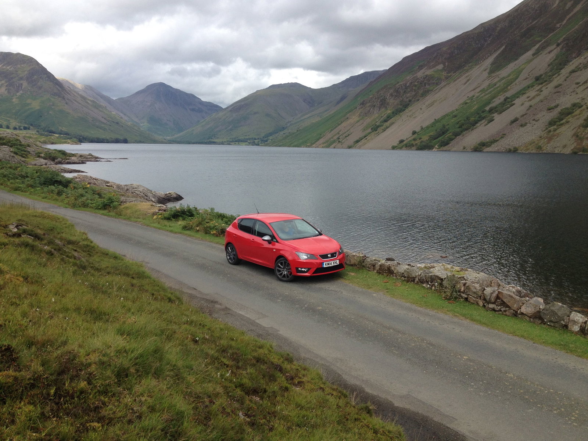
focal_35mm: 35
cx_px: 294
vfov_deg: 40.7
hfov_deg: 52.6
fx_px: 595
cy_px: 220
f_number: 2.4
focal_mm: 4.28
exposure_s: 1/800
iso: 50
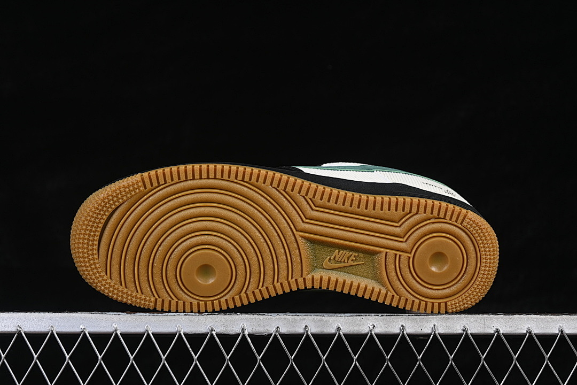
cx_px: 288
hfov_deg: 27.0
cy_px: 192
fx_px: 1202
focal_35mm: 75
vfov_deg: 18.2
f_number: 7.1
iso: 160
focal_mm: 50
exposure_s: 1/60
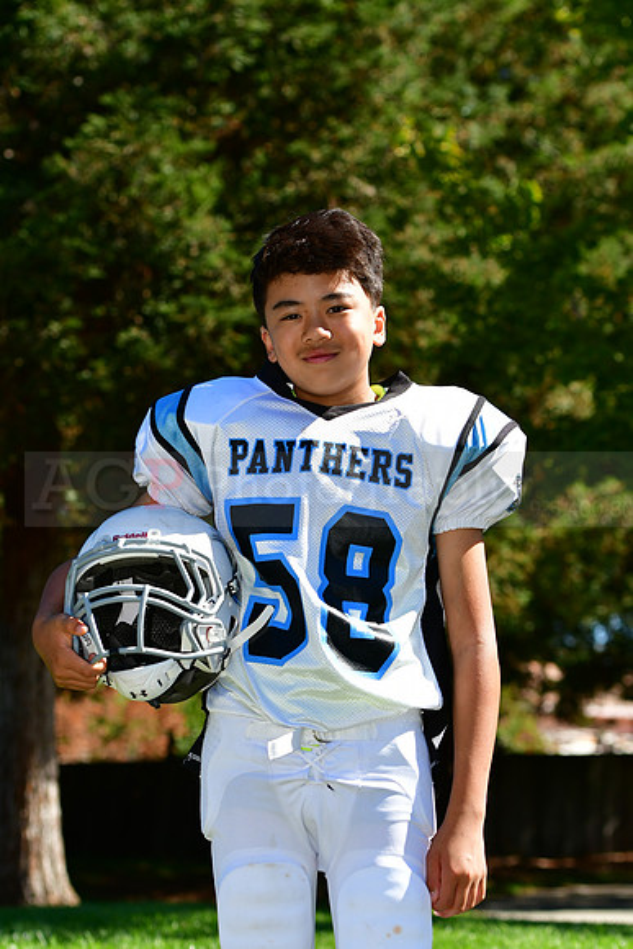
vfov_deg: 17.5
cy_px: 474
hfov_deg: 11.7
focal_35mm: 117
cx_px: 316
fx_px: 3084
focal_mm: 78
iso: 400
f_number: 4.5
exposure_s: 1/2000
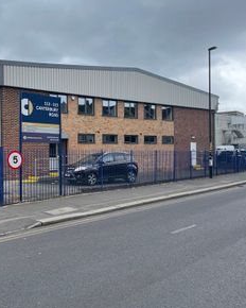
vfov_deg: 51.5
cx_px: 67
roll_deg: +1.0
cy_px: 151
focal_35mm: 35
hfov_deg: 41.2
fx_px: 319
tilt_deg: +1.2
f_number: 1.6
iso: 32
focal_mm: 4.2
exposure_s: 1/1135
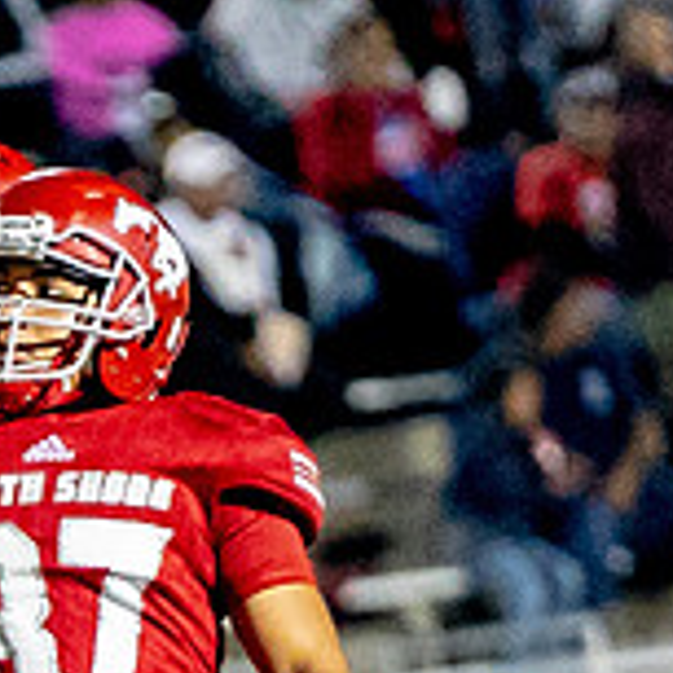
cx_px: -550
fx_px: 29431
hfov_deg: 1.3
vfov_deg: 1.3
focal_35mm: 1338
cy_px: 1245
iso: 6400
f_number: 2.8
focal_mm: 200
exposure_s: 1/1000
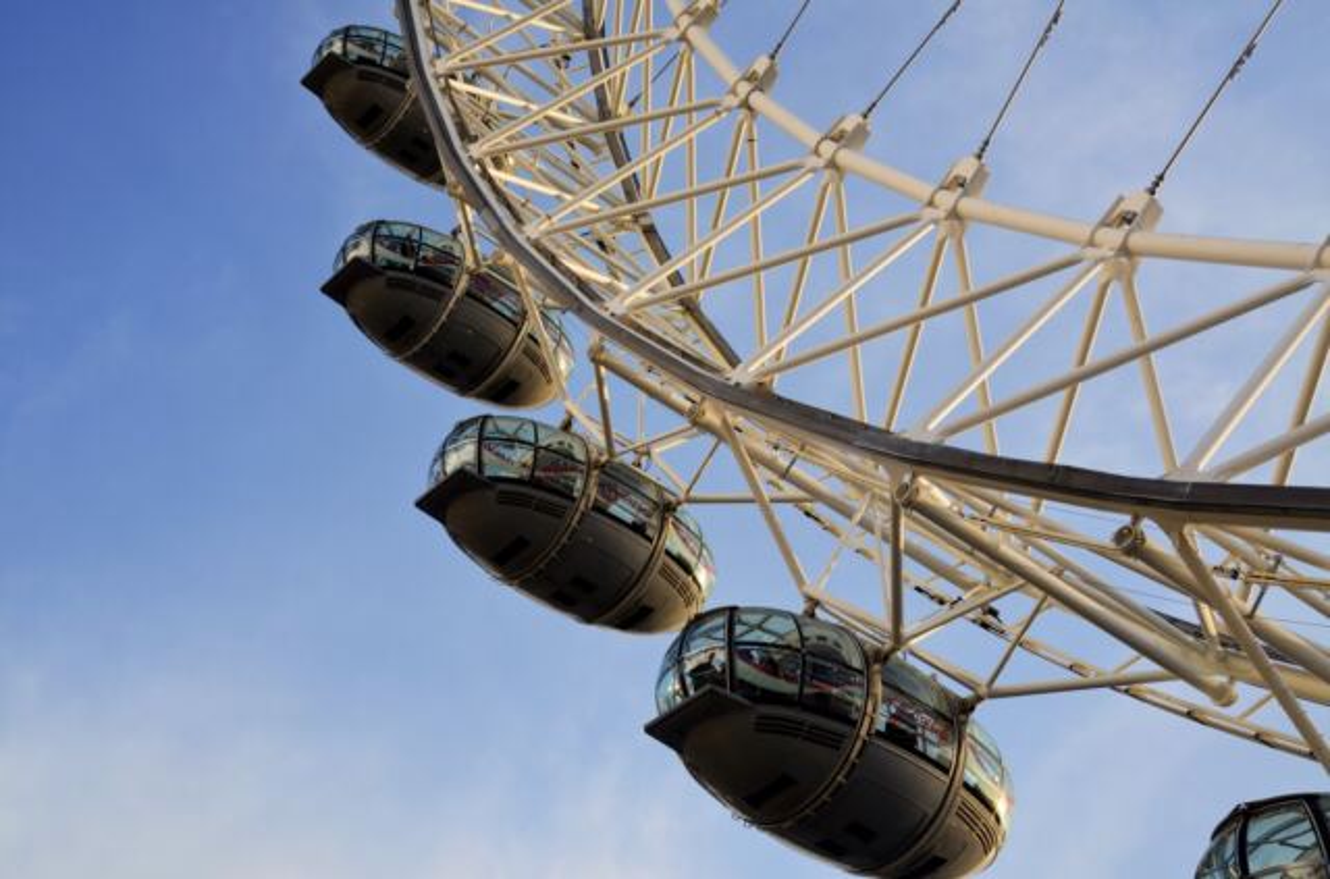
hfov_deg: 37.0
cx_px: 665
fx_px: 1990
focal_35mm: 54
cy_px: 440
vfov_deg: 24.9
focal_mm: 36
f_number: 11
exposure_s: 1/100
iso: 250
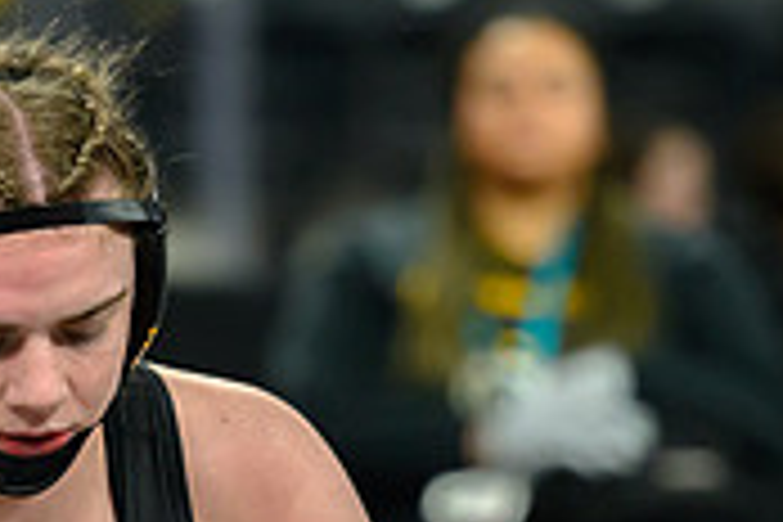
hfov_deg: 3.6
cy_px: 909
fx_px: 12310
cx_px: -68
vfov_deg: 2.4
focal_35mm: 566
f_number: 2.8
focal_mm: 150
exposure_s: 1/800
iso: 2800
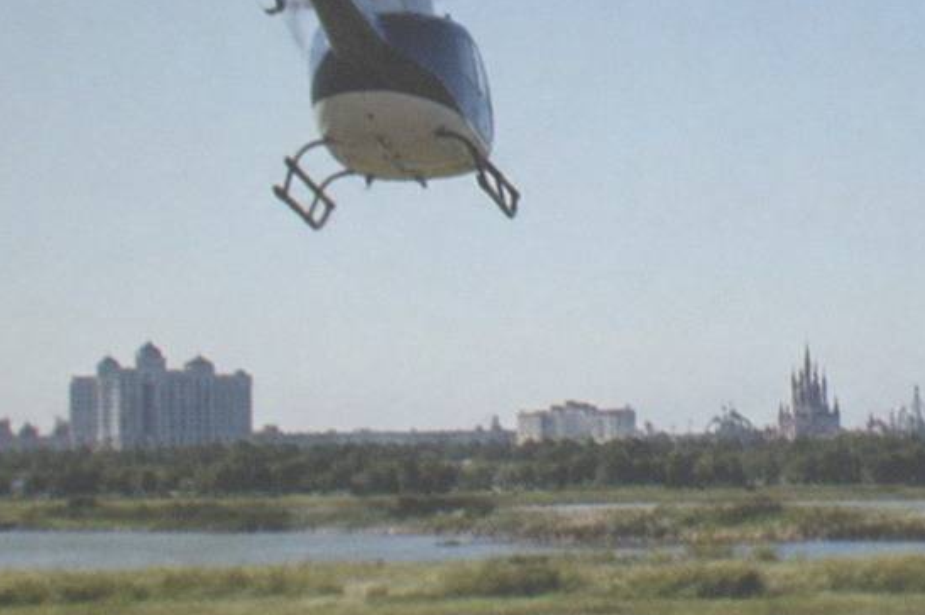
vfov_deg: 21.2
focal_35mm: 64
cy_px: 286
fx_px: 1643
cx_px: 695
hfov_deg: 30.9
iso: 160
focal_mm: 35
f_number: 10
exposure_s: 1/250
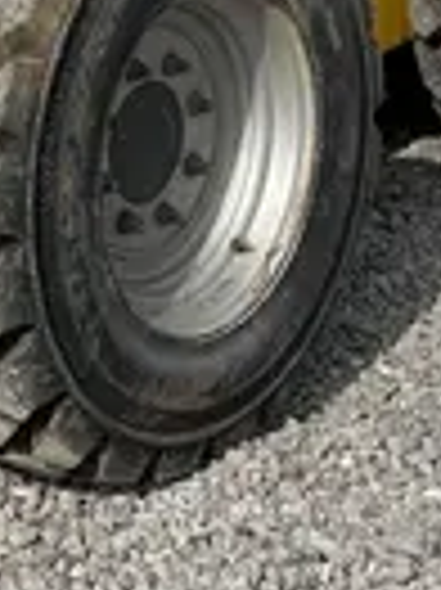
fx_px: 2484
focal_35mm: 146
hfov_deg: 10.0
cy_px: -97
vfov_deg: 13.2
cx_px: -94
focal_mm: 4.2
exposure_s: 1/5556
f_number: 1.6
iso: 50
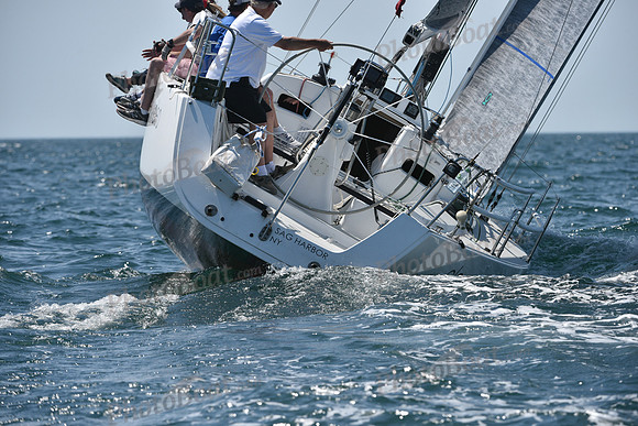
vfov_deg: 4.7
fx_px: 5140
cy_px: 213
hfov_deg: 7.1
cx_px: 319
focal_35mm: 290
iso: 320
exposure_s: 1/1600
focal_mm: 290
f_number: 8
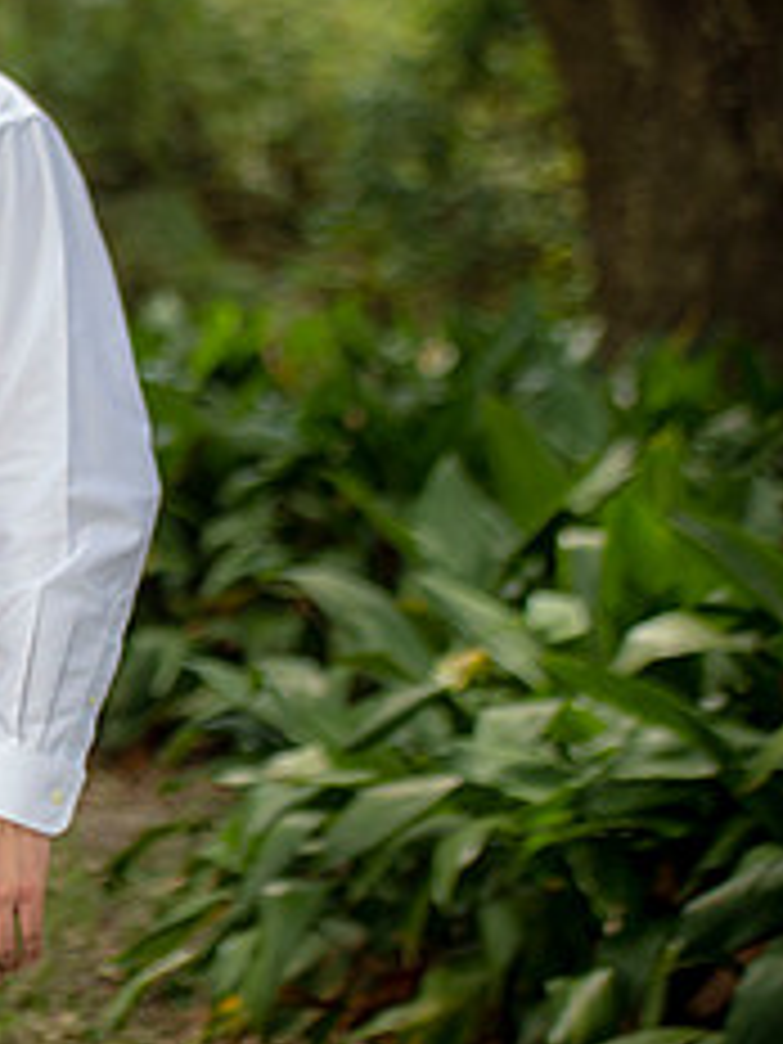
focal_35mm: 168
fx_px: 5067
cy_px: 486
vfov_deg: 11.8
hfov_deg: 8.6
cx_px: -428
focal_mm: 70
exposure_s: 1/125
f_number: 3.2
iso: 100
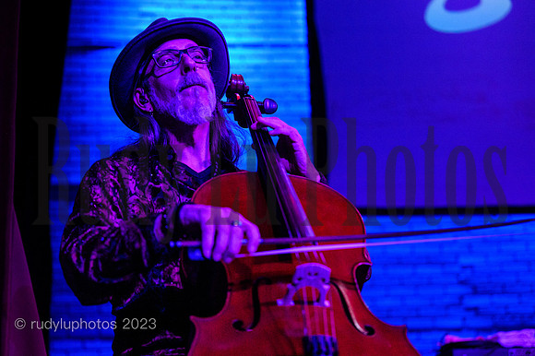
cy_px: 178
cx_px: 268
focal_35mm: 73
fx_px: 1084
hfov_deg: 27.7
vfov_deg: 18.6
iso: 8000
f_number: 2.8
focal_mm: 73
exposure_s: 1/1250
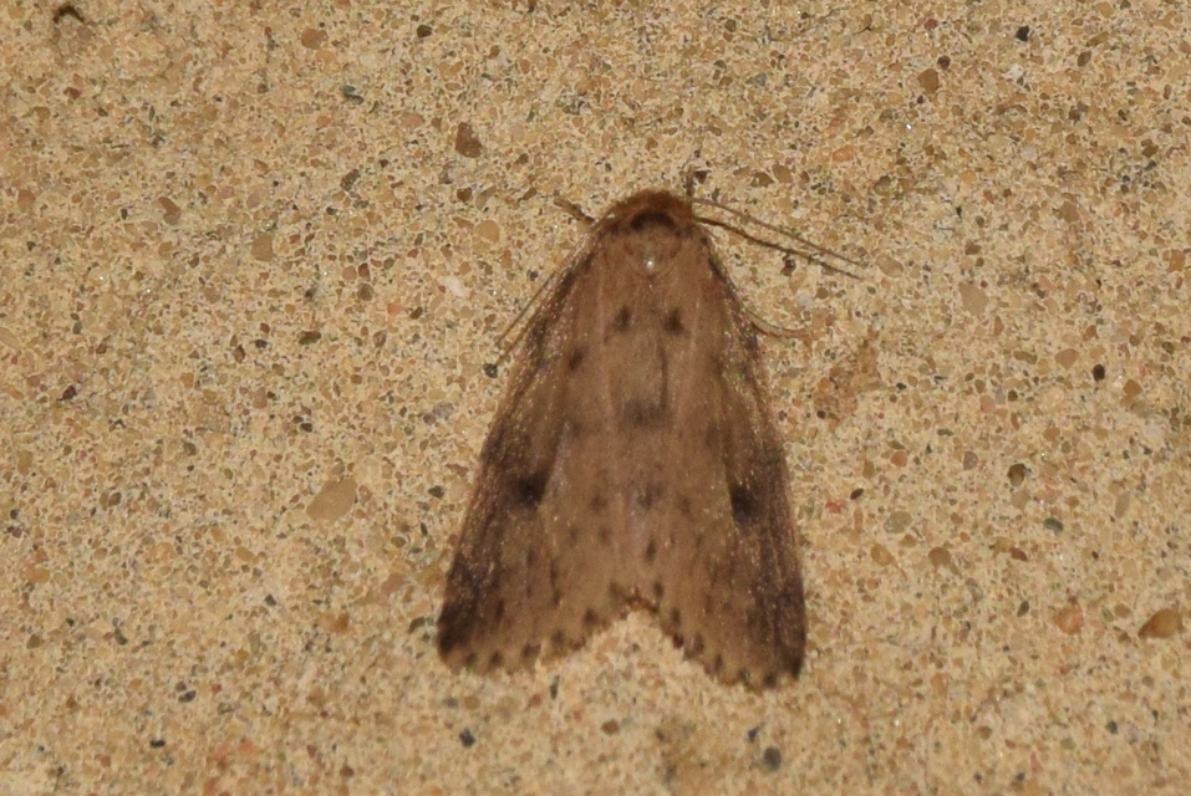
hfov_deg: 9.8
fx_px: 6954
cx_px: 596
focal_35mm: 210
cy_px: 398
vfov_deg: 6.6
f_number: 14
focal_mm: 140
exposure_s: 1/160
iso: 500
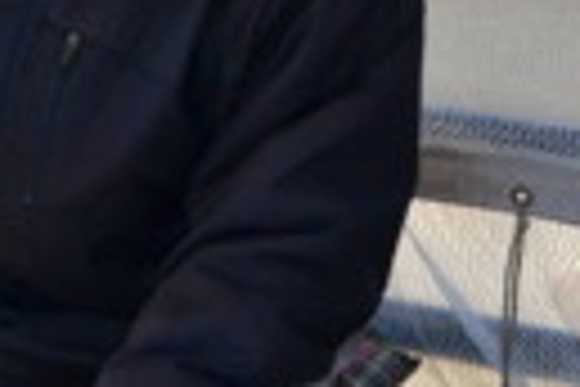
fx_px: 2706
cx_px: -216
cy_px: -140
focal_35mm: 168
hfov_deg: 11.8
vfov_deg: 8.1
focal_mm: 32
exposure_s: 1/640
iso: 1600
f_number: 13
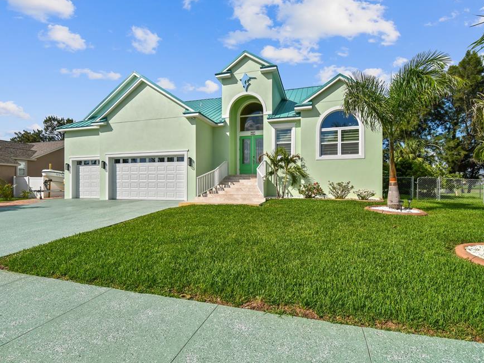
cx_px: 232
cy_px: 178
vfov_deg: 74.7
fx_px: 238
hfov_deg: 91.0
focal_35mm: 17
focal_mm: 10
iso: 100
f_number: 7.1
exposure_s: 1/400
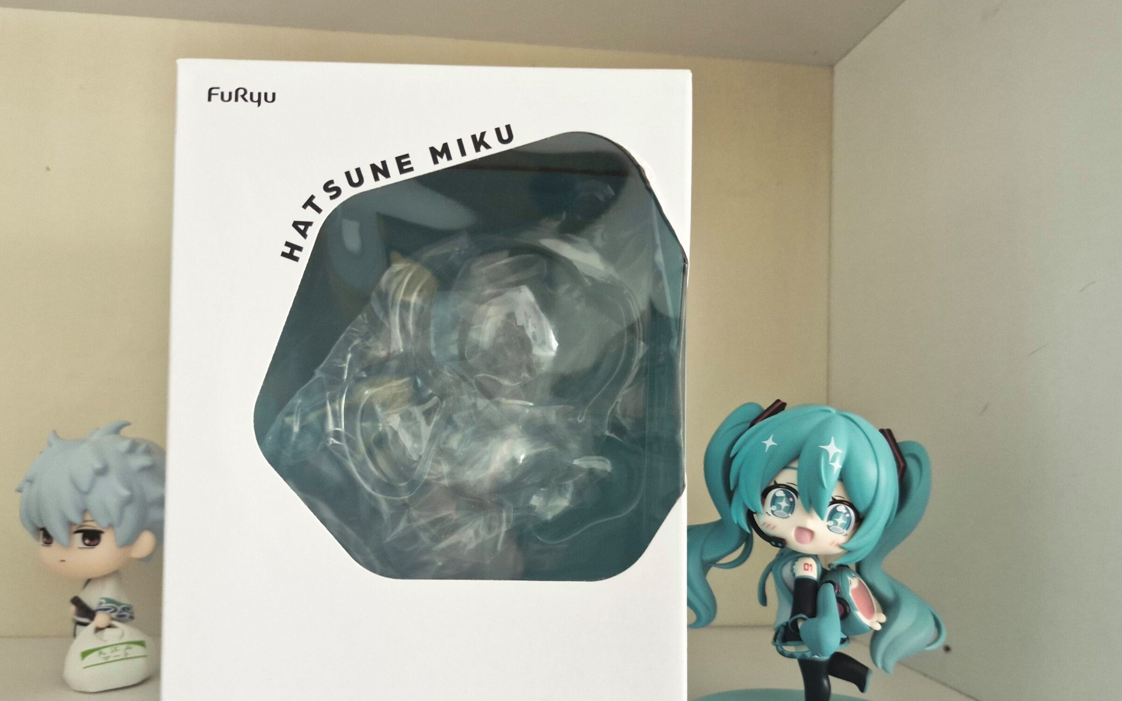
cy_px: 410
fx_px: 795
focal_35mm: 26
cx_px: 557
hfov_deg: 70.4
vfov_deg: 47.4
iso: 800
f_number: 1.8
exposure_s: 1/50
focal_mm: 5.54
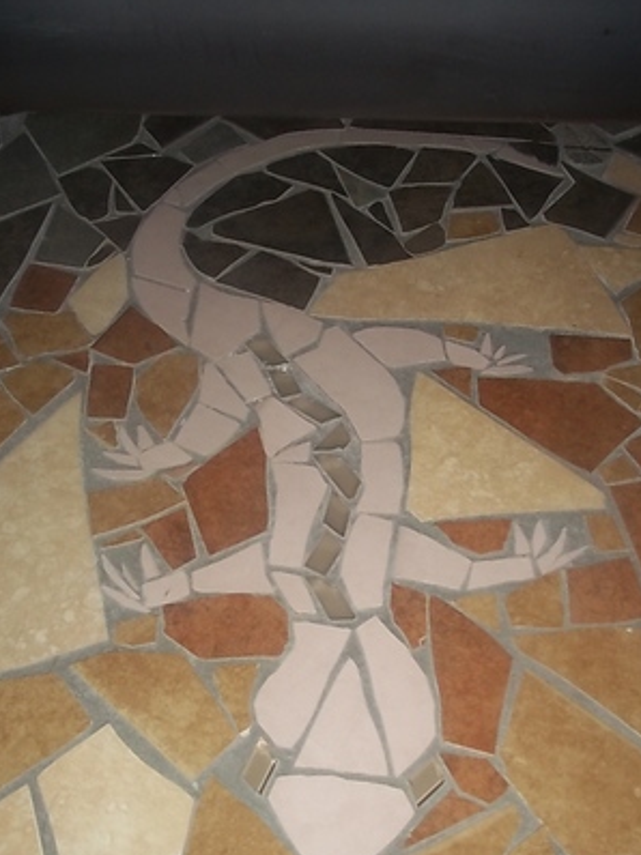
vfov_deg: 43.8
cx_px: 344
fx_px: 1063
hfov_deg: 33.5
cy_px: 467
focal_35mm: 43
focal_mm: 6.5
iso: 80
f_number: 3.1
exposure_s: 1/30
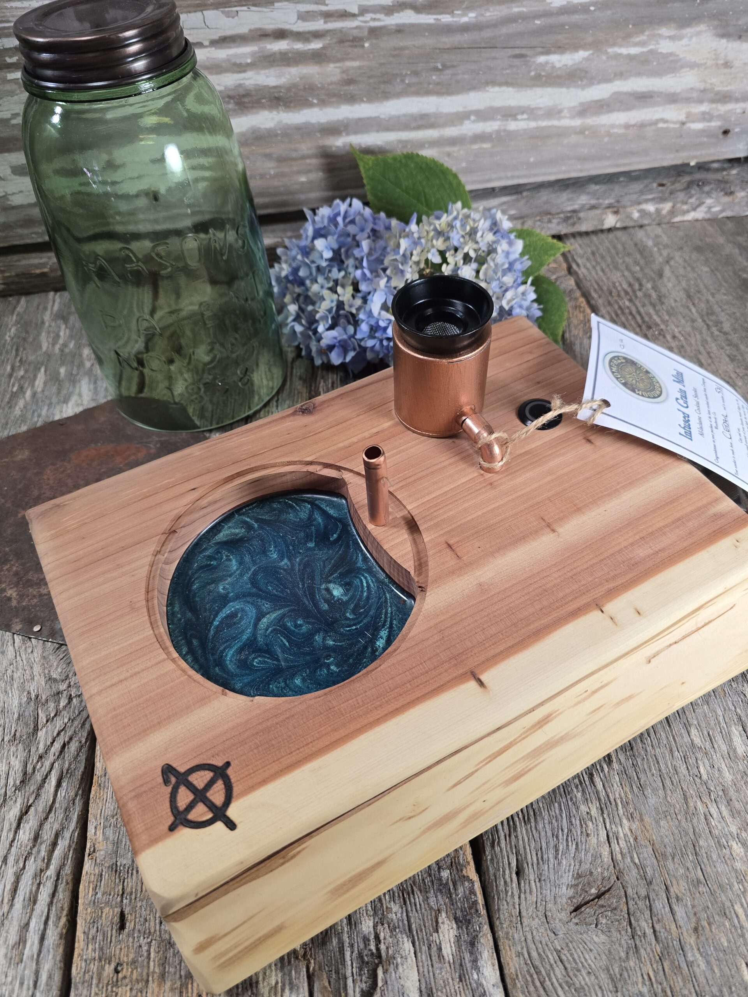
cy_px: 498
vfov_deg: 73.9
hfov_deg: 58.9
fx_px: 663
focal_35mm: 23
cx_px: 374
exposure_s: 1/120
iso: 200
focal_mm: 6.3
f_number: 1.7
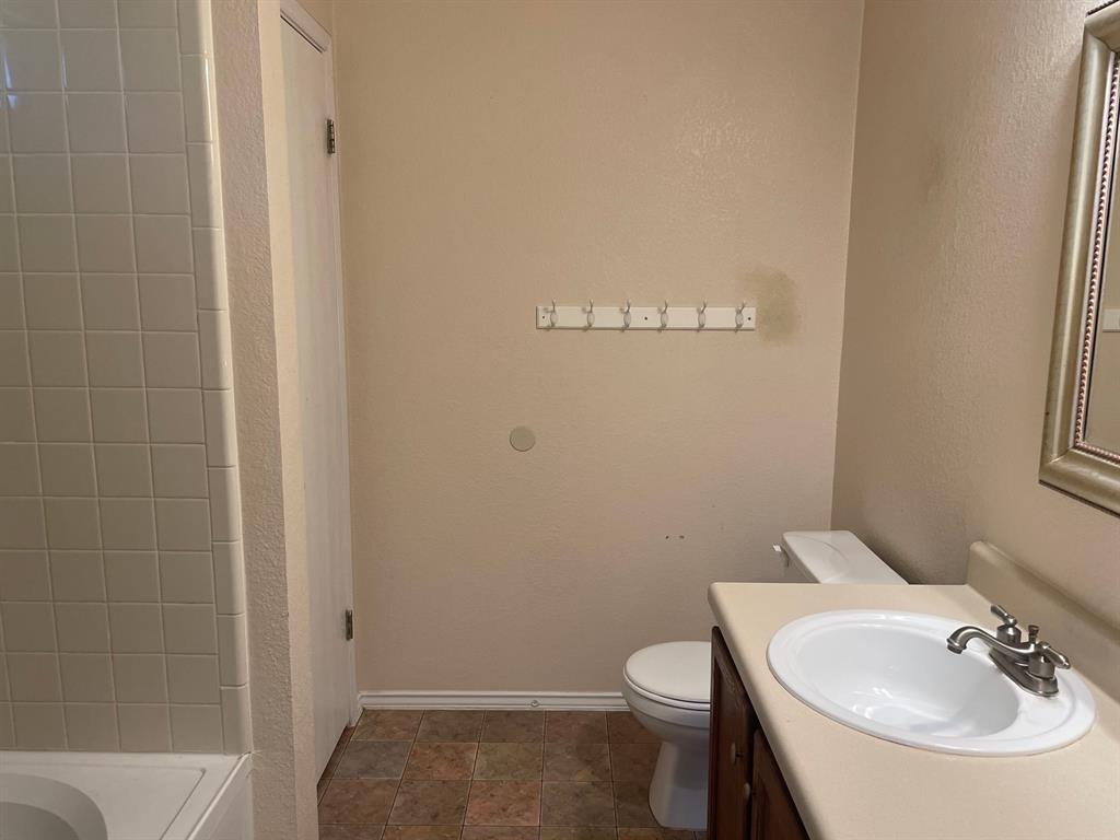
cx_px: 560
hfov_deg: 67.3
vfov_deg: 53.1
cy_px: 420
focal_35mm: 26
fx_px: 841
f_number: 1.6
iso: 125
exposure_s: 1/120
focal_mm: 4.2
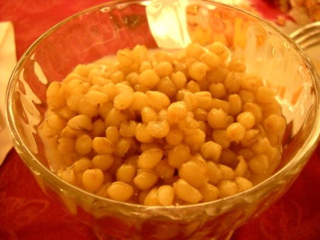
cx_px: 160
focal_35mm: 41
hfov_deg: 45.8
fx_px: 379
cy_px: 120
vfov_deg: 35.1
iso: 800
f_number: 3.1
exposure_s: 1/16
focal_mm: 6.72
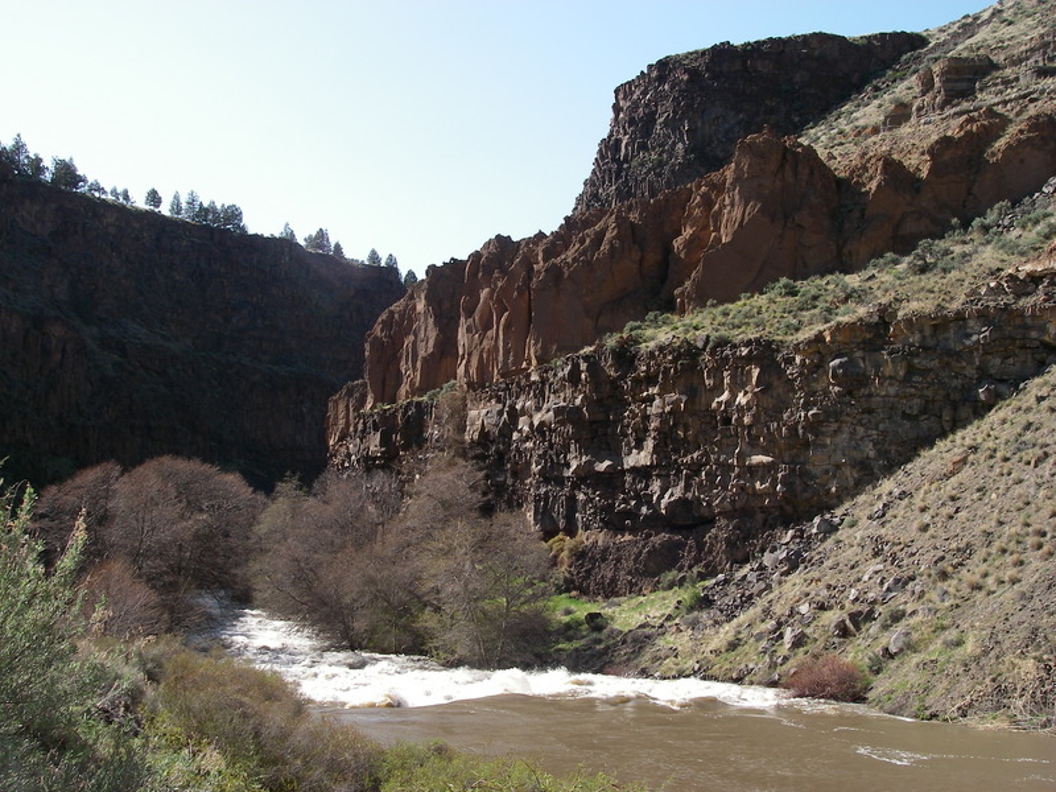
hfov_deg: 42.9
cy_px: 396
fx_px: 1342
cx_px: 528
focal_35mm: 44
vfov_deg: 32.9
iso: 64
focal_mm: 7.3
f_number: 6.8
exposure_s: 1/125
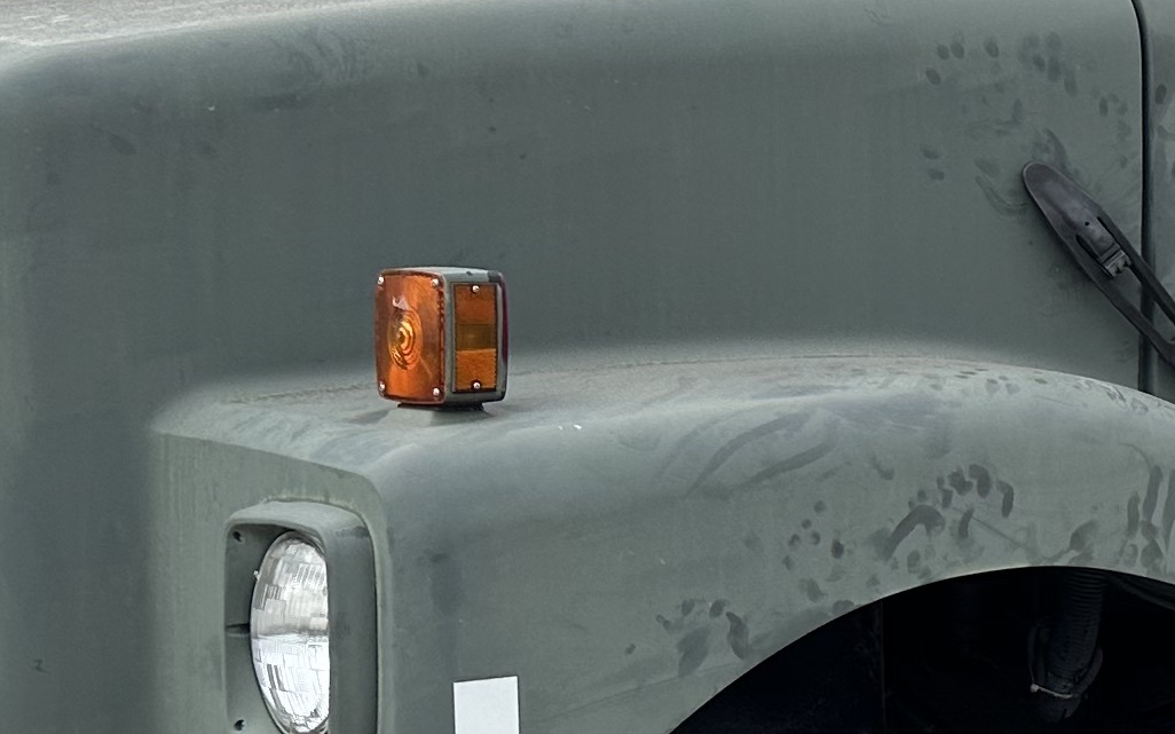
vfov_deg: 13.1
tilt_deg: -4.6
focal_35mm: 100
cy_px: 382
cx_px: 1595
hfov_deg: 19.0
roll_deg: +0.3
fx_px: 3202
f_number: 1.78
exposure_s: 1/1751
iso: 80
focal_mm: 6.86
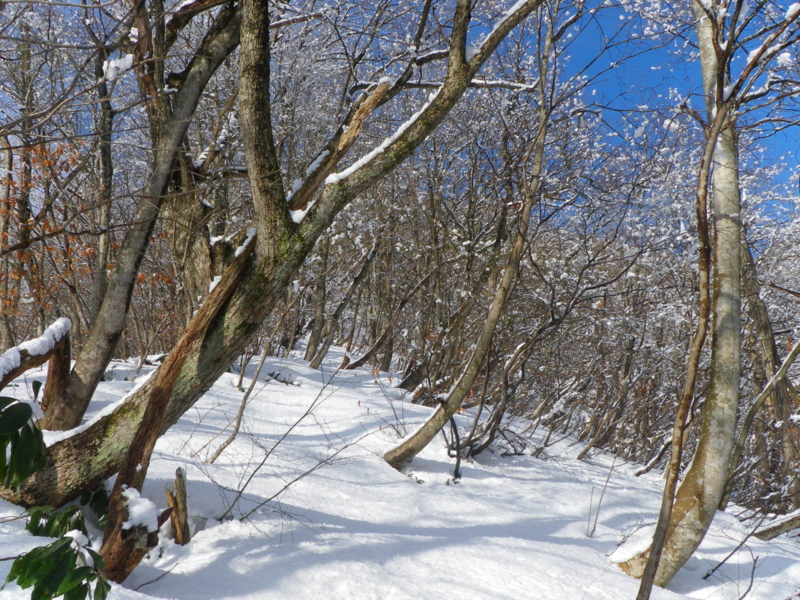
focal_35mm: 35
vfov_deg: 40.7
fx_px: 809
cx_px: 400
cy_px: 300
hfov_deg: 52.6
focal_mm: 6.2
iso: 64
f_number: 6.3
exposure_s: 1/320
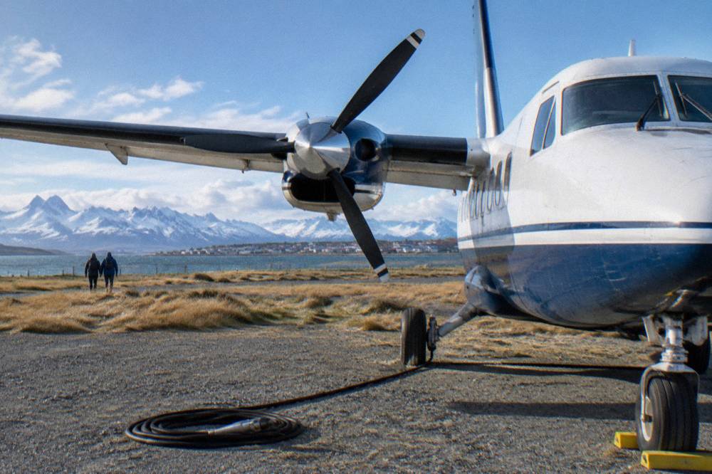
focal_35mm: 37
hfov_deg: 51.9
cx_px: 356
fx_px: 731
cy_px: 237
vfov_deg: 35.9
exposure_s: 1/800
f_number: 5.6
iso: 500
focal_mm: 37
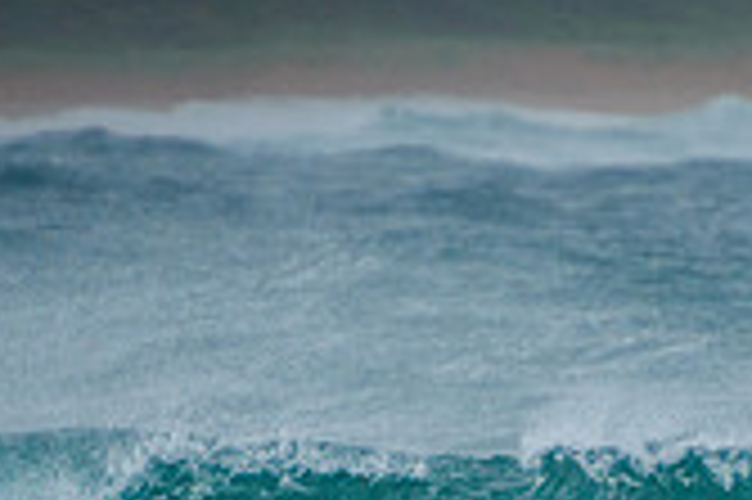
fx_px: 43572
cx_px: 838
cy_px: 777
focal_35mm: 2088
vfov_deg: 0.7
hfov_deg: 1.0
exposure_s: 1/2000
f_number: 5.6
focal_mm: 400
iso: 560
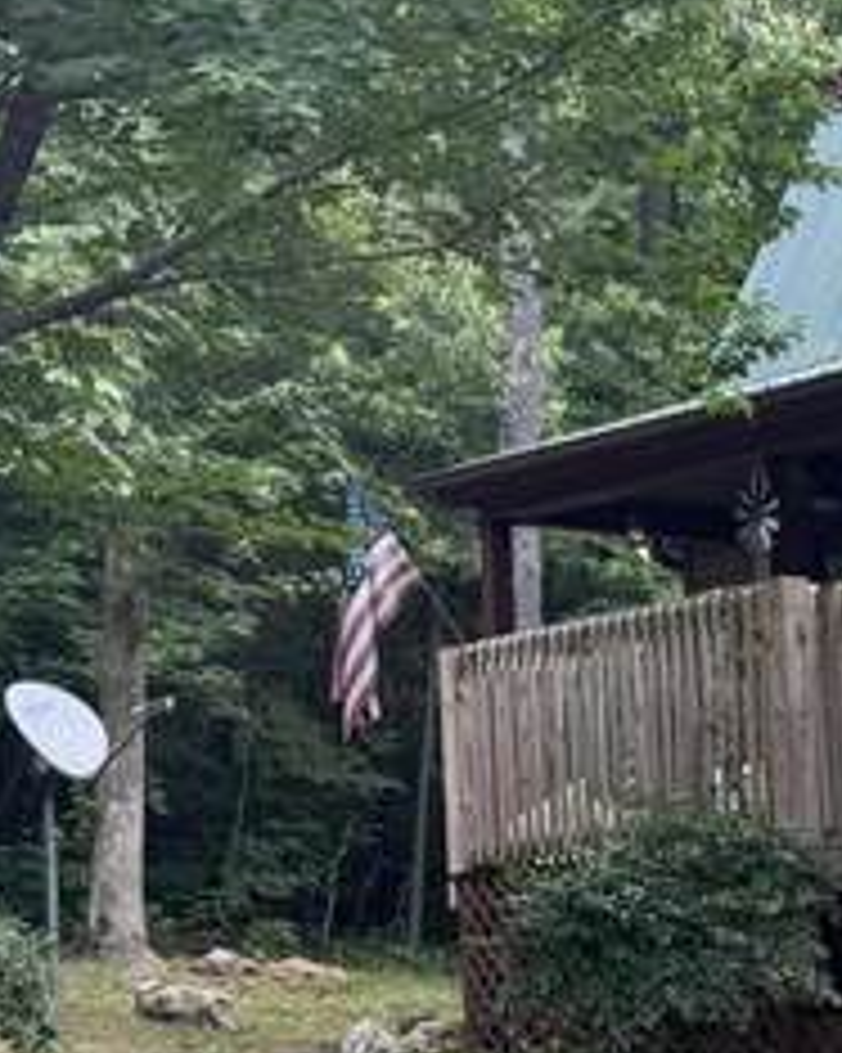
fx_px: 2992
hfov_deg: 14.7
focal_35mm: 96
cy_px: 886
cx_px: 1319
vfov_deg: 19.7
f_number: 1.78
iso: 80
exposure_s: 1/323
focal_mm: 6.76
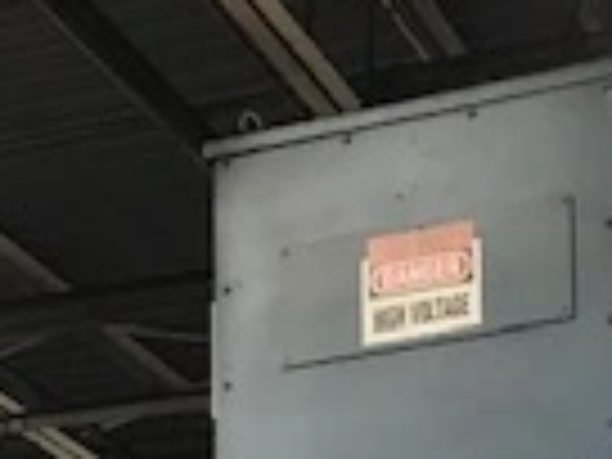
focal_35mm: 132
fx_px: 2334
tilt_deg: +6.5
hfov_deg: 14.9
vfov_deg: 10.0
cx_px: 351
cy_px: 1062
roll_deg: +0.3
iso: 50
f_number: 1.8
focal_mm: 3.99
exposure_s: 1/15
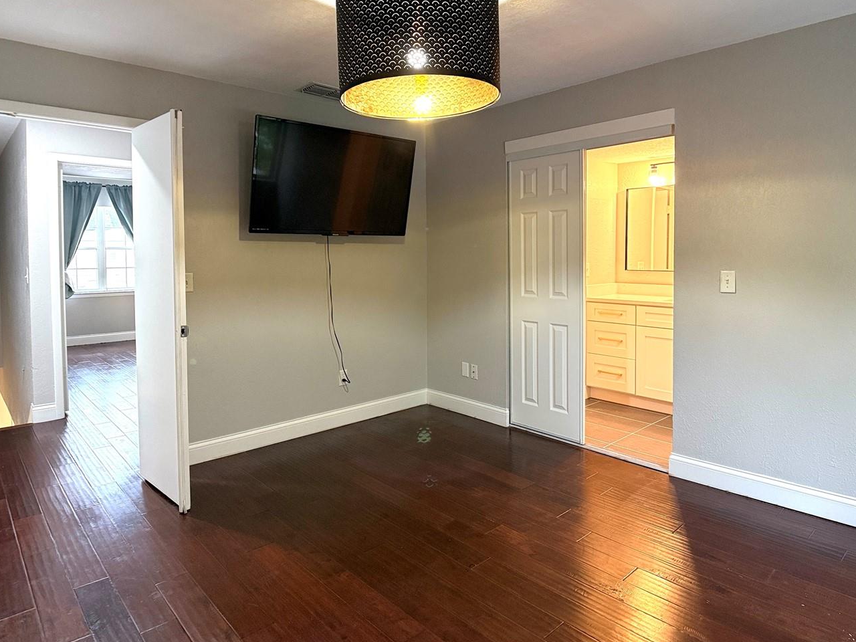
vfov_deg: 46.6
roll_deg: +0.1
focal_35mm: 30
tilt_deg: -1.2
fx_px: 742
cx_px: 421
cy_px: 268
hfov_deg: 60.0
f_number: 1.78
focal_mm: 6.76
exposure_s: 1/60
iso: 320
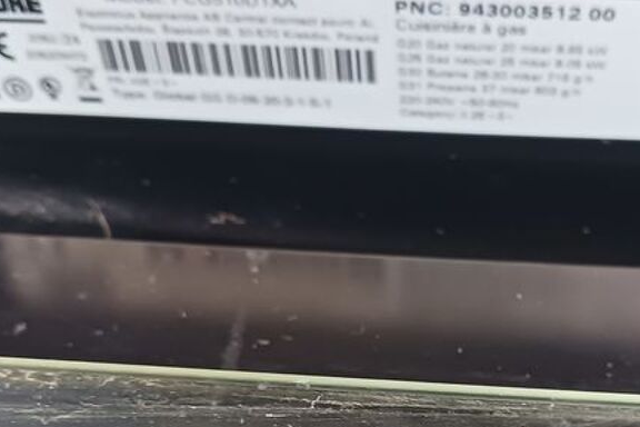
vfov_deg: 20.5
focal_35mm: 65
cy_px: 384
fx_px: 1155
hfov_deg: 30.8
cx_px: 406
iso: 500
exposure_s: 1/20
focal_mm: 4
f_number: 1.8
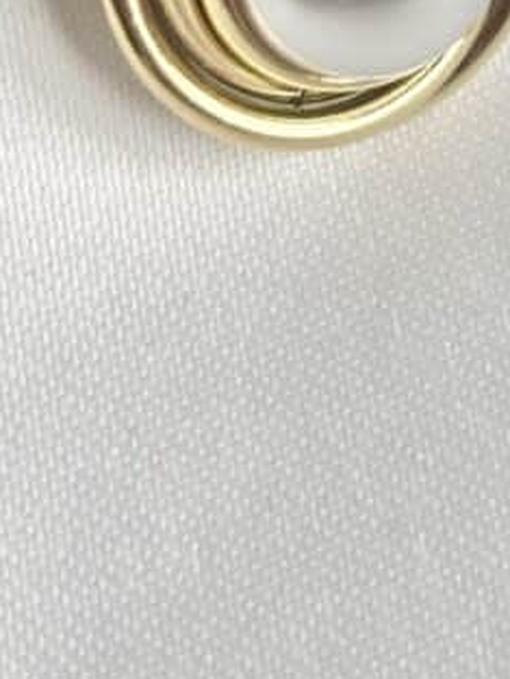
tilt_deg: -56.9
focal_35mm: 170
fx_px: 3337
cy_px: -386
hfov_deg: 8.7
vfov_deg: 11.1
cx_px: 547
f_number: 1.6
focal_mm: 5.96
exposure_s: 1/103
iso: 50
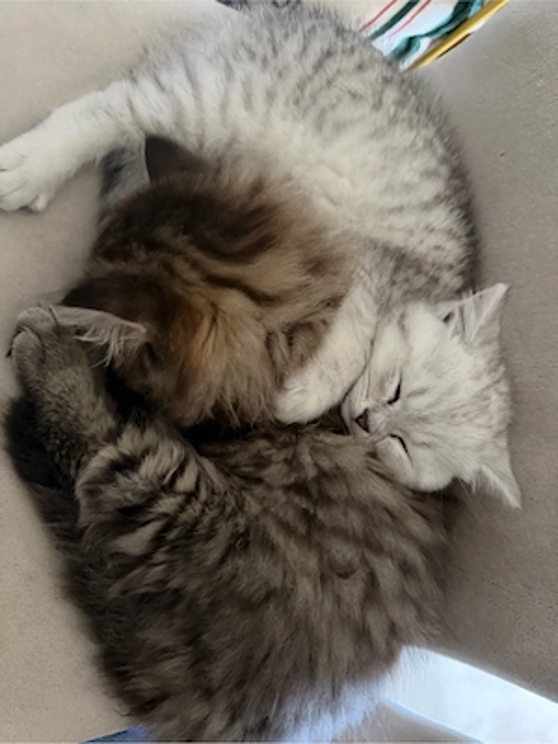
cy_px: 372
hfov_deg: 56.8
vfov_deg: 71.6
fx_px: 516
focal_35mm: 24
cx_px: 279
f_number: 1.78
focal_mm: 6.76
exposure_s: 1/31
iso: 1000
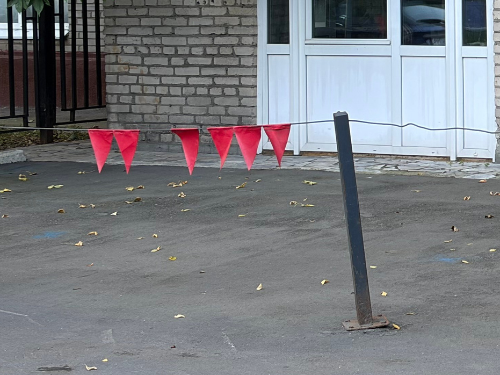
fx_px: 2065
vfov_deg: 10.2
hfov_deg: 13.4
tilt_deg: -0.2
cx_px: 625
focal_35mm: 143
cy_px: -41
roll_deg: +1.0
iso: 32
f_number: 1.6
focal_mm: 5.96
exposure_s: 1/121
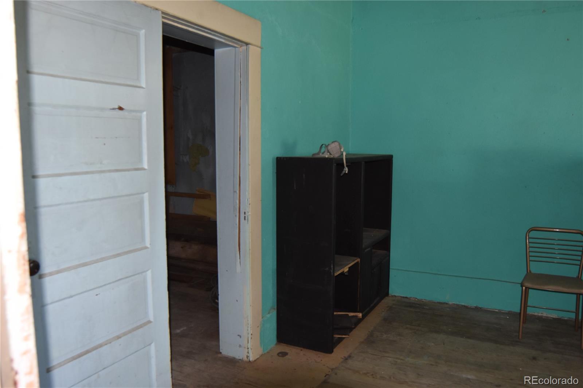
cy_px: 194
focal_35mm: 27
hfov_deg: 67.4
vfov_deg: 47.9
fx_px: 437
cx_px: 292
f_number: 5
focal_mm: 18
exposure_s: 1/100
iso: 800
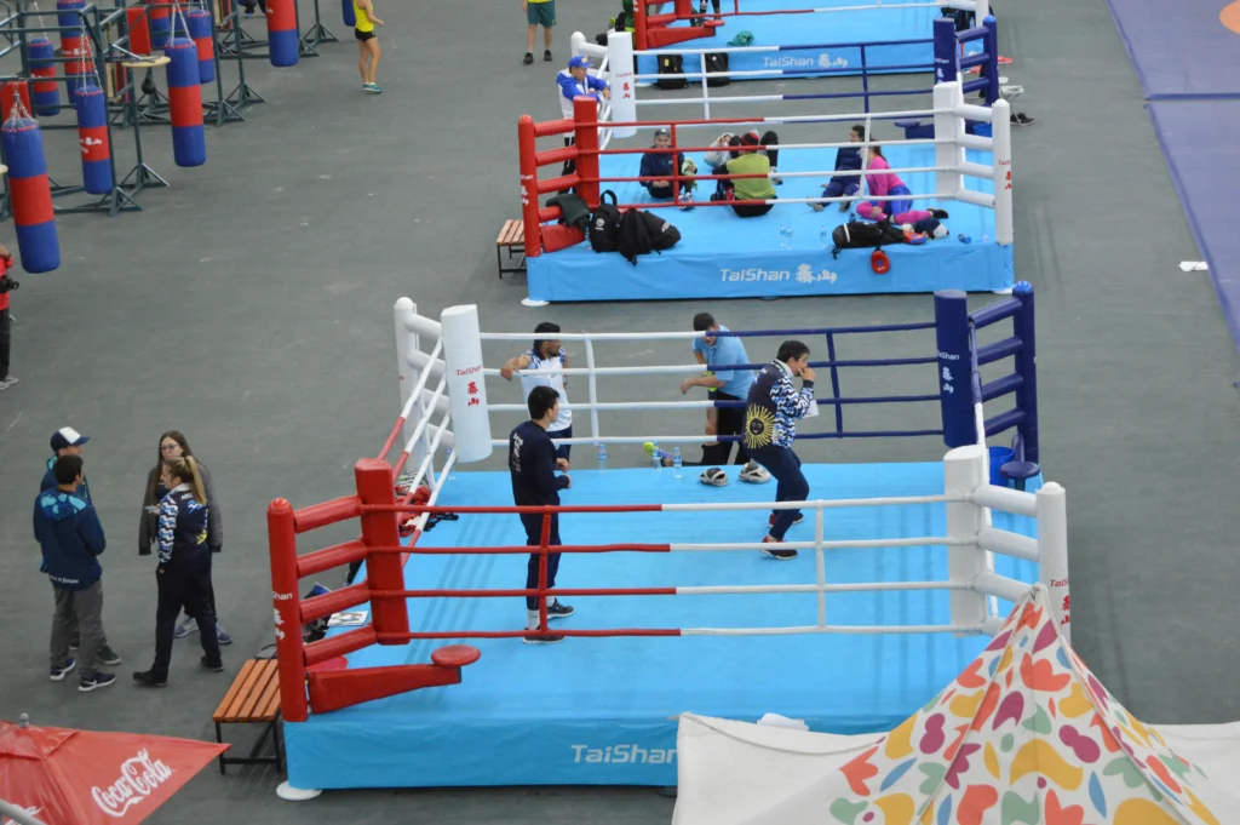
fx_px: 2839
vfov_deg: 16.5
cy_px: 412
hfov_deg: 24.6
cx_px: 620
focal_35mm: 82
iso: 3200
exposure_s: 1/160
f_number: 5.6
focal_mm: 55
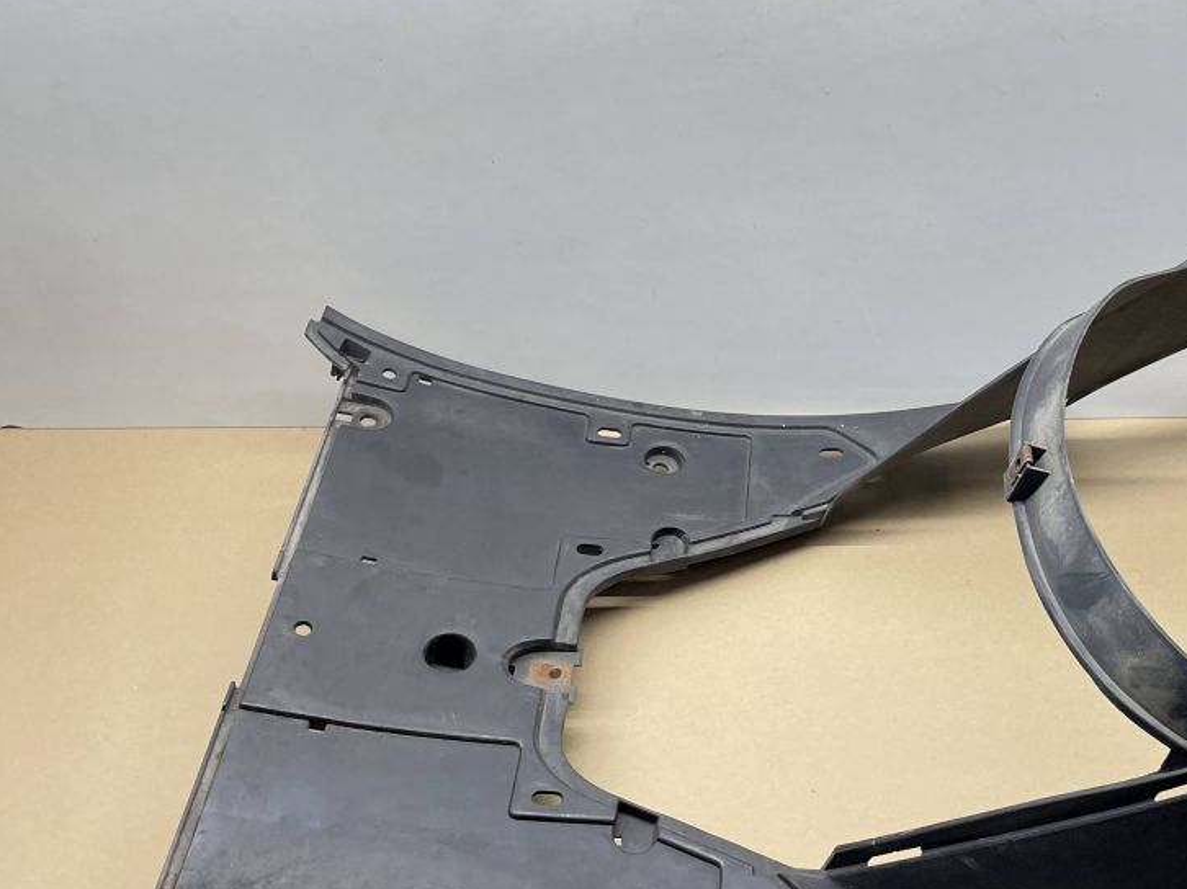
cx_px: 898
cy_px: 428
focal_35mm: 43
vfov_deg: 33.6
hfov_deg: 42.4
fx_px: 1474
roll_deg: +1.3
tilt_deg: -41.7
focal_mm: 4.2
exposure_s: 1/100
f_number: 1.6
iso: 80
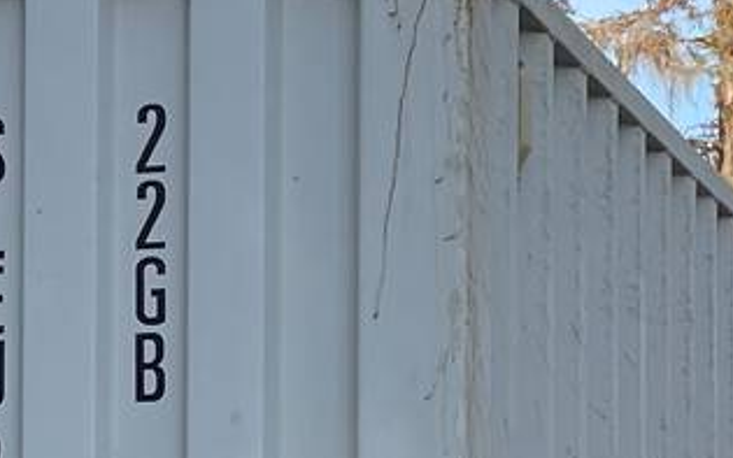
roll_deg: -2.2
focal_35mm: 168
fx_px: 3357
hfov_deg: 12.3
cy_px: 586
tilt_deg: +0.7
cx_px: 26
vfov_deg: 7.7
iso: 32
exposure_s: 1/1795
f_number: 1.6
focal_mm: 4.2
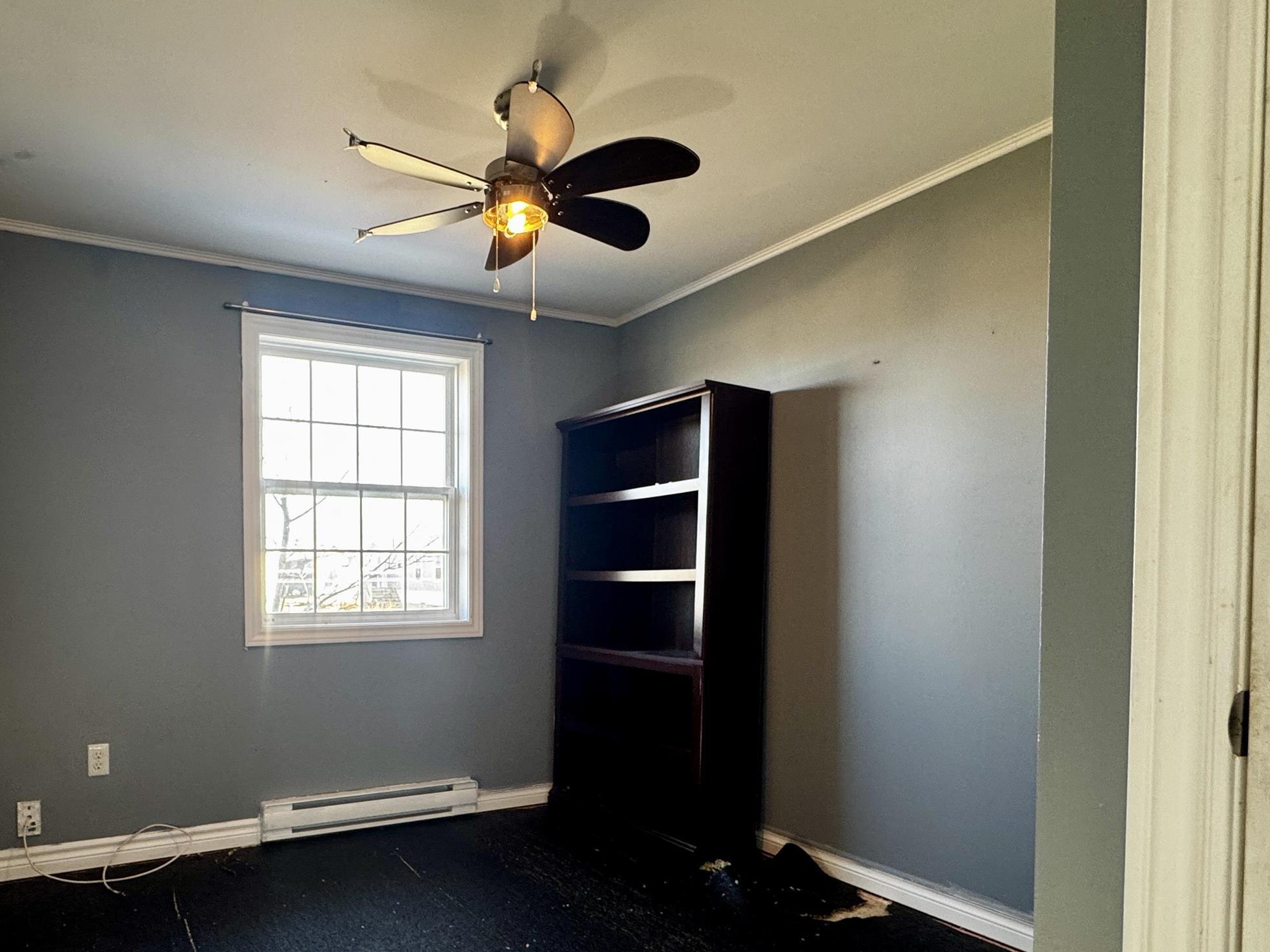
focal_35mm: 22
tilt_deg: -1.6
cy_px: 607
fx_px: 807
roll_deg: +0.4
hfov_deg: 74.0
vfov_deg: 60.1
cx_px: 420
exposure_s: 1/60
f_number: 2.2
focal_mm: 2.22
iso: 160
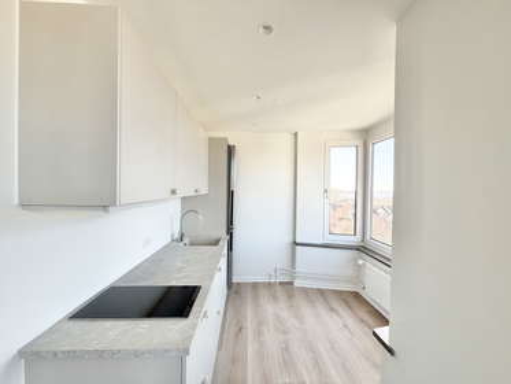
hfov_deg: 102.0
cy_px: 192
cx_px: 256
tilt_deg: -1.6
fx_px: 207
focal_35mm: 14
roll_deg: -0.5
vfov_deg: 85.7
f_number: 2.2
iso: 50
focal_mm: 2.22
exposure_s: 1/123
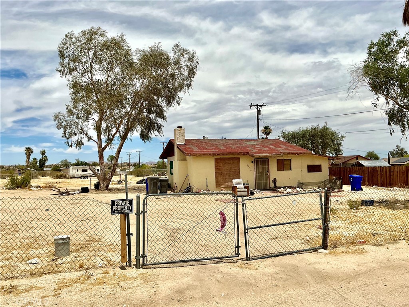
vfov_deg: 48.2
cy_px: 154
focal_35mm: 29
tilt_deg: +2.0
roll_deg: +1.6
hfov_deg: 61.7
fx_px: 343
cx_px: 204
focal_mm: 3
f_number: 1.8
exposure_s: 1/5814
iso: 25
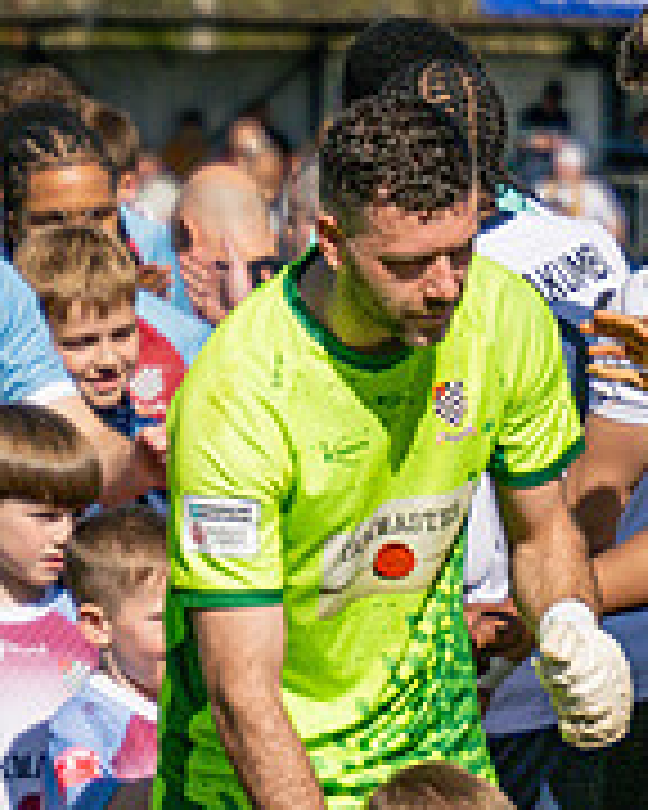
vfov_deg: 4.4
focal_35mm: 441
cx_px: -183
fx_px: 10572
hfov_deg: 3.5
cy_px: 811
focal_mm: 125
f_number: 4
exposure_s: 1/10000
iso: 400
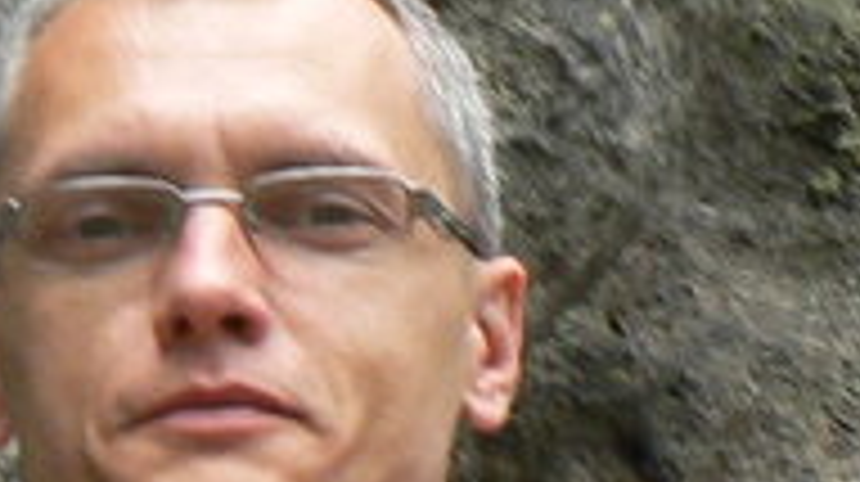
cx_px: 477
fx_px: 5627
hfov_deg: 8.7
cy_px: 860
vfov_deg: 4.8
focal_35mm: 247
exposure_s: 1/100
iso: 80
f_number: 5.6
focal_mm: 6
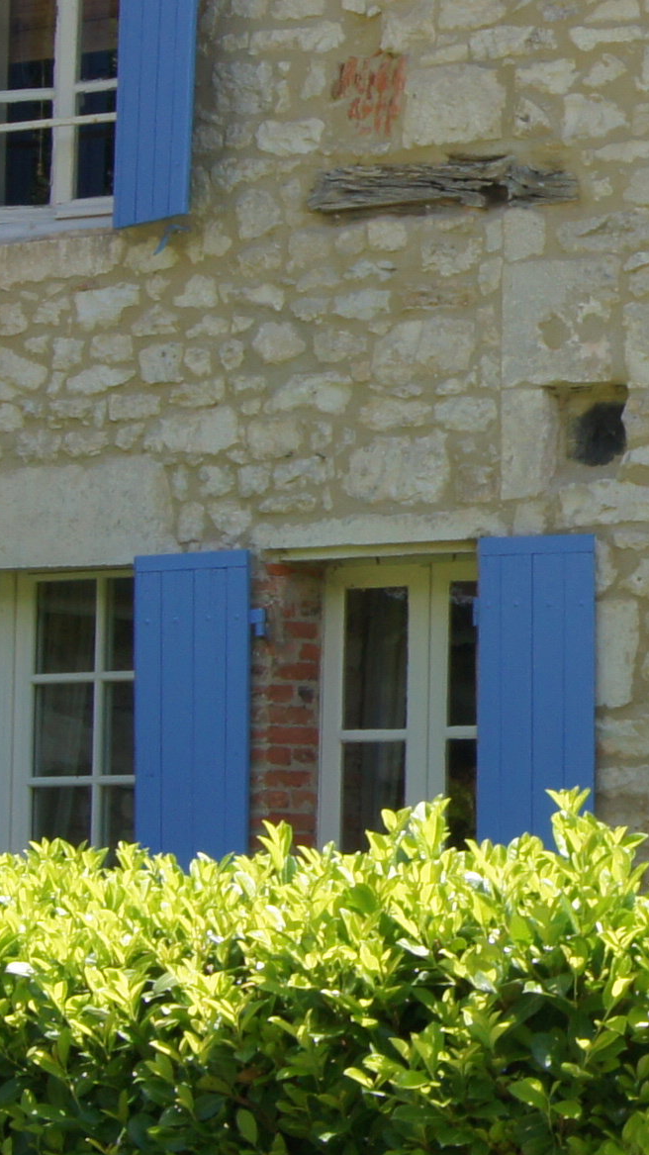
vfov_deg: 15.8
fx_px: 4163
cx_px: 1154
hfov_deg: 8.6
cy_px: 420
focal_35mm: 136
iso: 200
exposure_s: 1/160
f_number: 10
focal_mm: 22
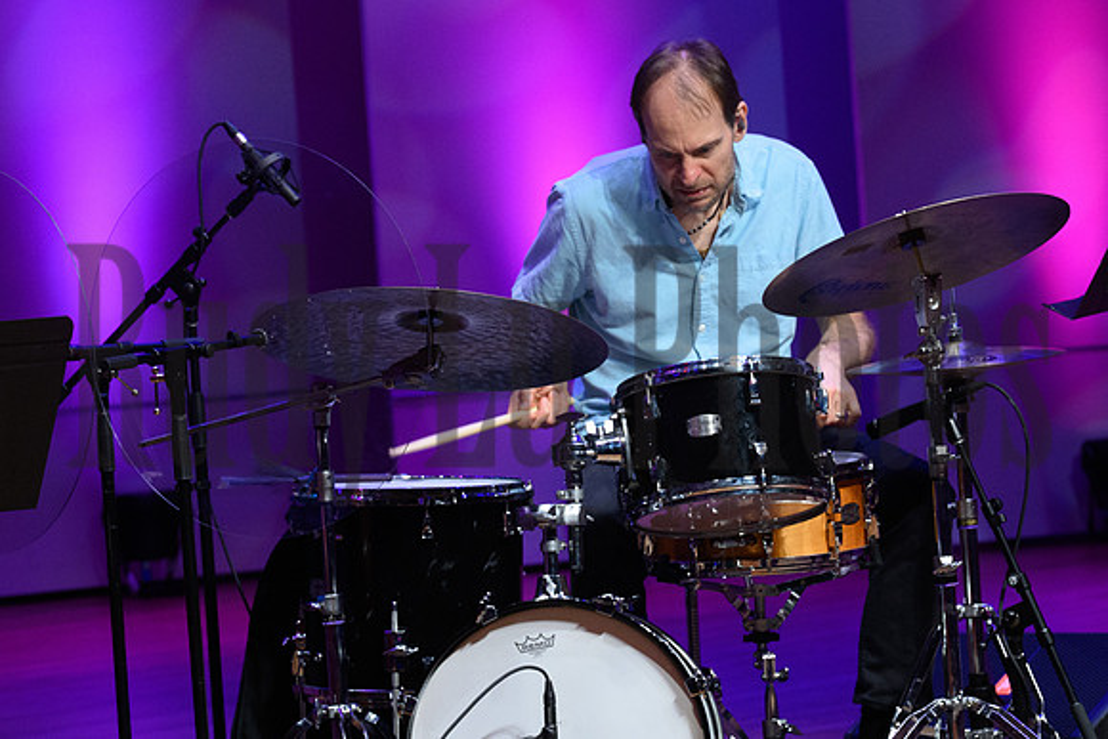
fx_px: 8065
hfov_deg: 7.9
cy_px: 370
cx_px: 554
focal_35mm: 262
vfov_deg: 5.2
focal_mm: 175
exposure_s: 1/200
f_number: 8
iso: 3200
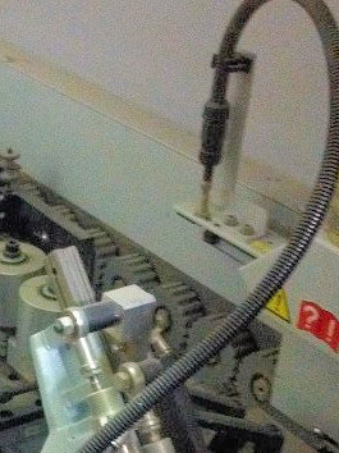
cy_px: 348
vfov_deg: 24.4
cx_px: -22
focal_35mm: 79
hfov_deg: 18.0
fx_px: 1033
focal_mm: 3.85
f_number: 2.8
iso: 1000
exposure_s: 1/15
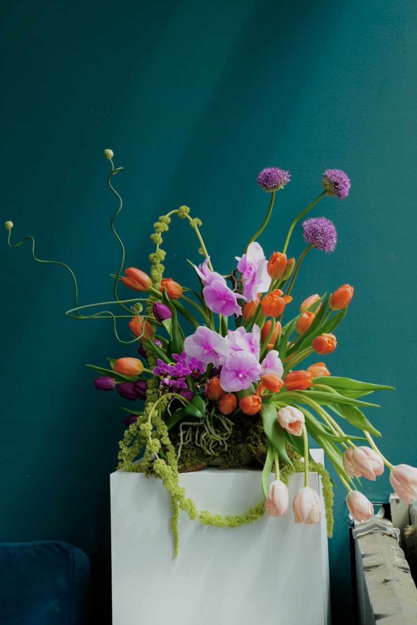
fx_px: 782
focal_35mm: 45
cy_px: 314
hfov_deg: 29.9
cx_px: 213
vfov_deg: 43.6
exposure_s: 1/60
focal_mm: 44
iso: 100
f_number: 5.6
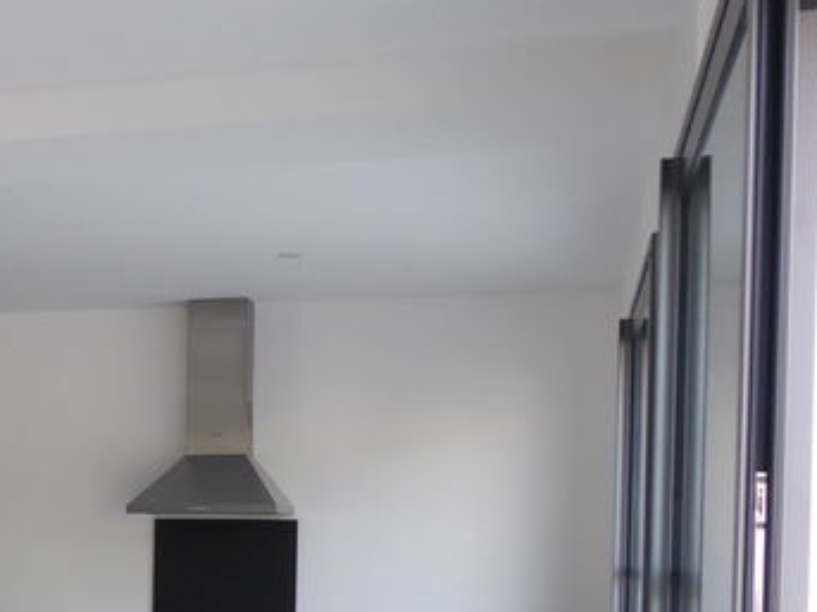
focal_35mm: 70
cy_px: 612
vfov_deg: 20.3
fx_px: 1652
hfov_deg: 25.0
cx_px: -169
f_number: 3.3
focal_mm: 4.3
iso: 200
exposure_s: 1/60
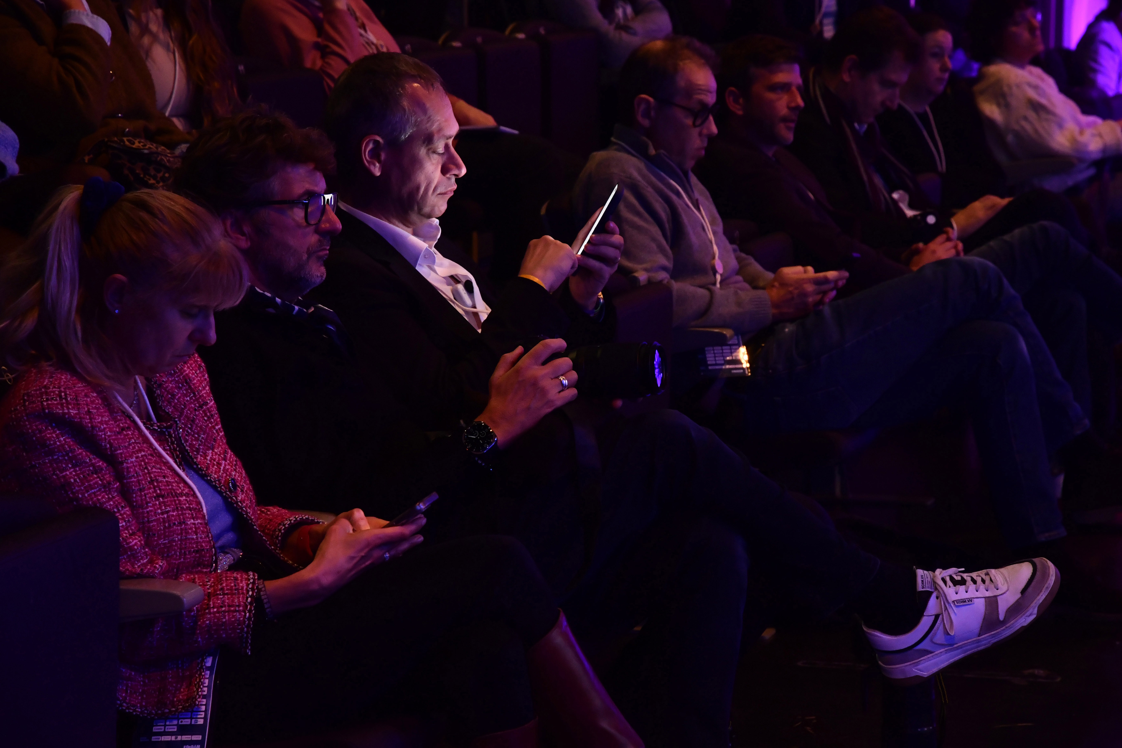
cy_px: 374
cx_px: 561
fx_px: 3740
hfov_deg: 17.1
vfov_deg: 11.4
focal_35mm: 120
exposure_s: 1/50
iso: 1600
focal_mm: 80
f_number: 5.6
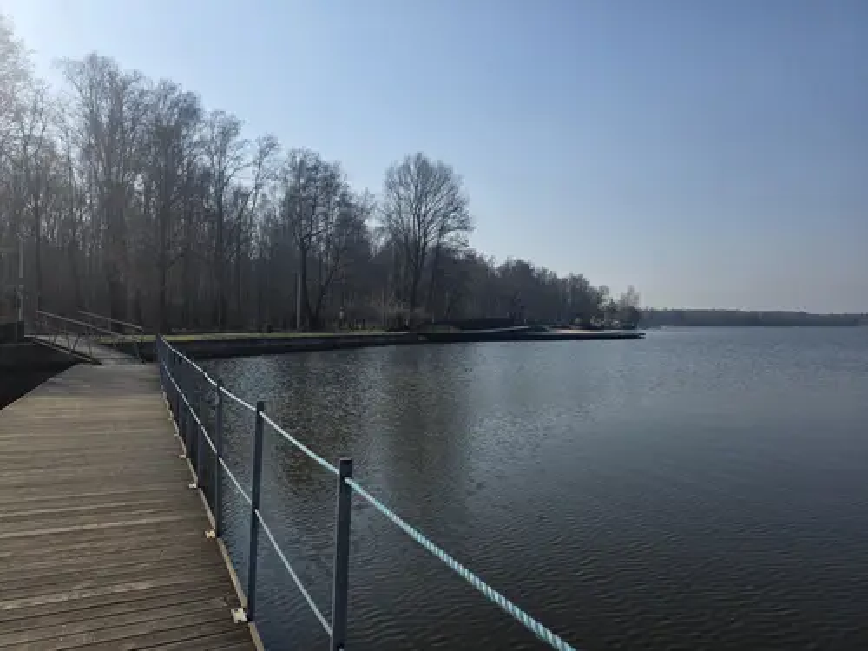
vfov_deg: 58.9
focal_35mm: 23
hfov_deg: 73.9
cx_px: 434
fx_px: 577
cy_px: 326
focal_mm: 6.3
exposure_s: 1/7061
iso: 80
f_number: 1.7
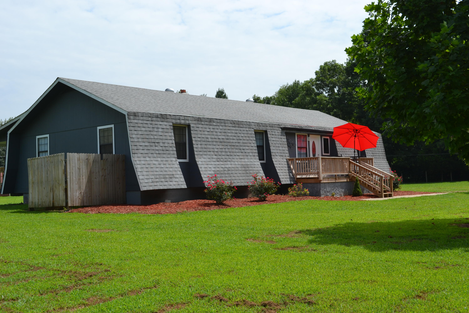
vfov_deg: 31.9
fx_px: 547
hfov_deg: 46.4
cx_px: 234
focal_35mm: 42
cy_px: 156
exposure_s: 1/250
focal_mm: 28
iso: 100
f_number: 8
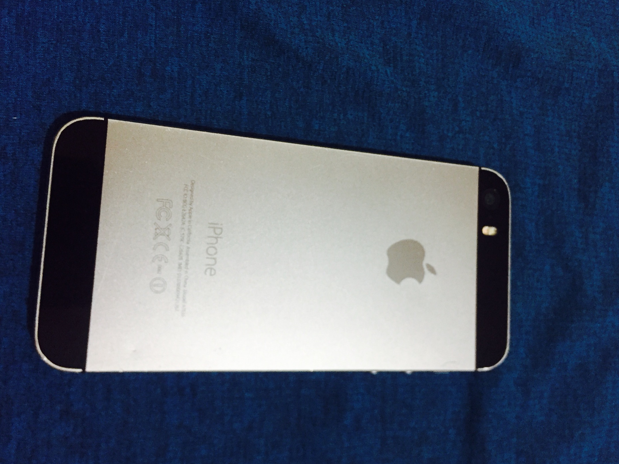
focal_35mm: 30
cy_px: 232
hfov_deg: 60.0
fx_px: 536
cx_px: 320
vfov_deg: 46.8
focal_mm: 4.15
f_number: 2.2
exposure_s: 1/25
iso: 250
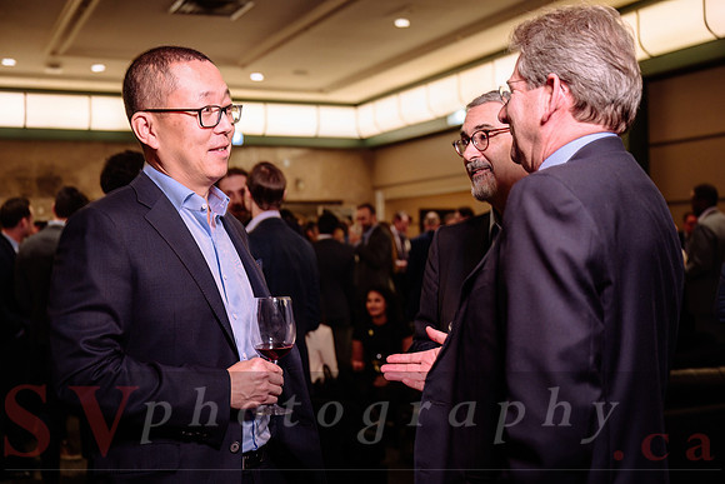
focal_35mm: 47
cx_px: 362
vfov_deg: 28.7
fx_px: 947
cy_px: 242
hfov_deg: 41.9
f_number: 3.5
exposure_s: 1/50
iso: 800
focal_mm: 47
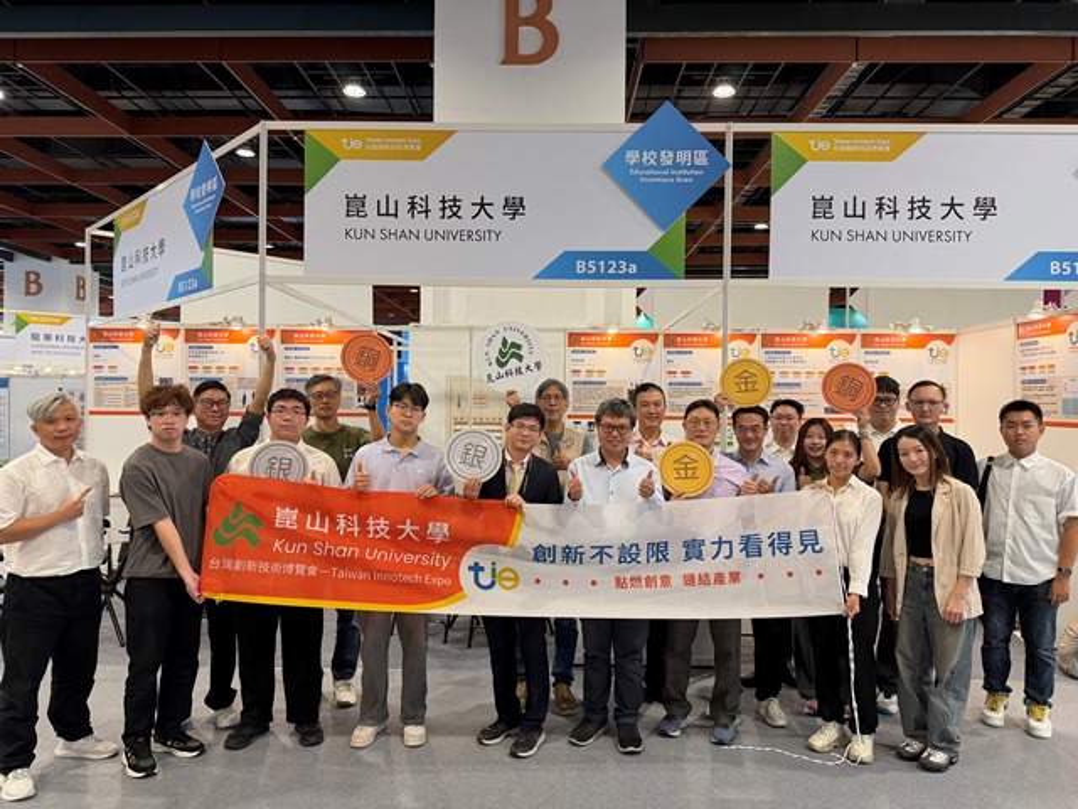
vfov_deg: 56.8
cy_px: 404
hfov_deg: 71.6
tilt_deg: +0.3
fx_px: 747
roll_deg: -0.7
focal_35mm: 24
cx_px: 539
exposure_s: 1/120
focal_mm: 6.76
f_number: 1.78
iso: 200
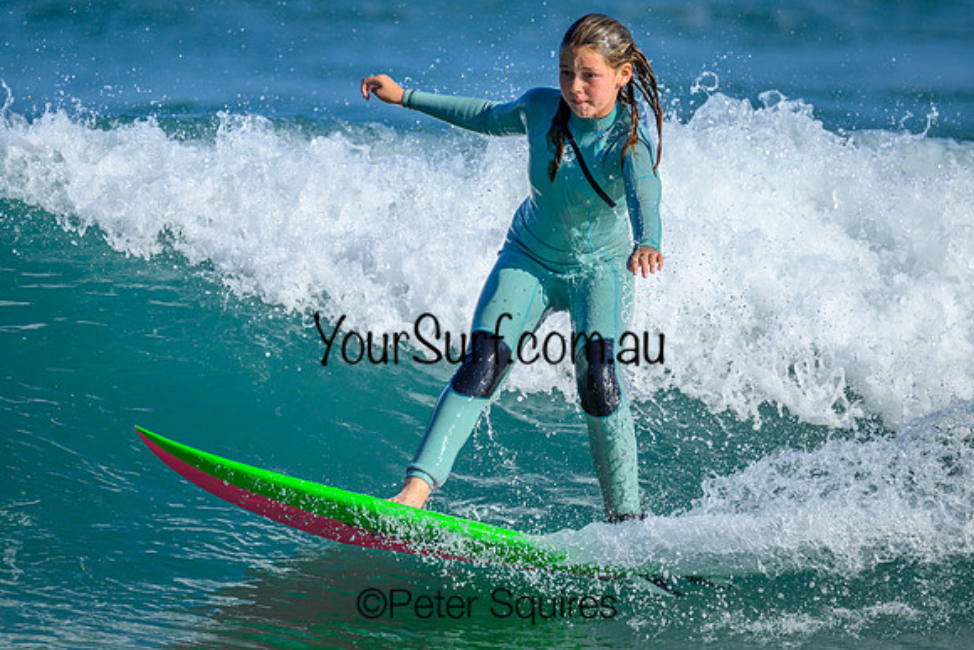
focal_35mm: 809
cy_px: 329
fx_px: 21892
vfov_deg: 1.7
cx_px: 482
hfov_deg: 2.5
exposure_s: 1/2000
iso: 220
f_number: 6.3
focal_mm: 800
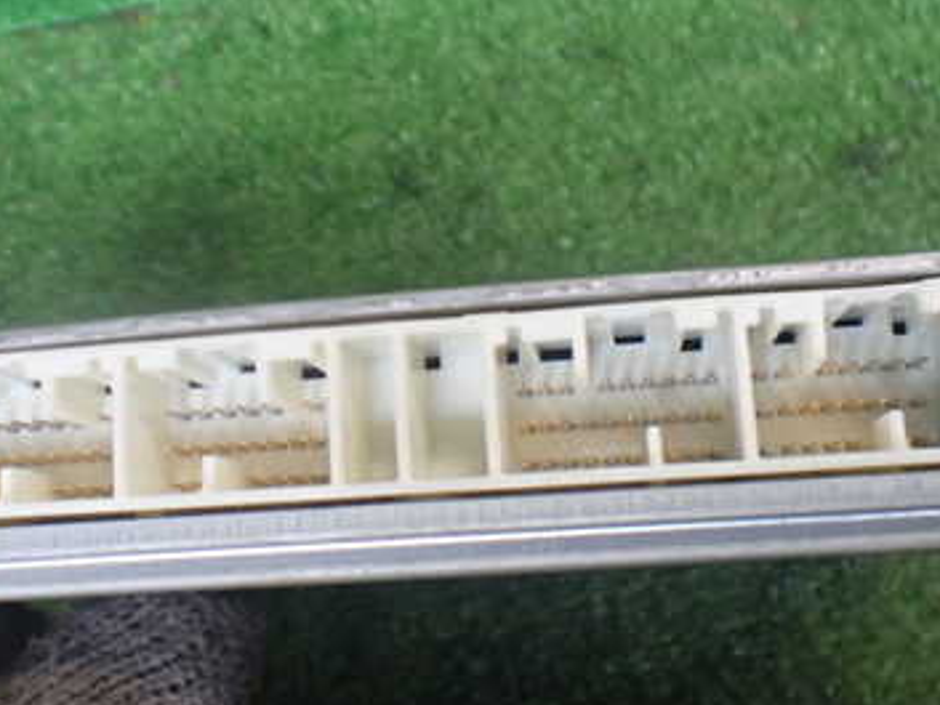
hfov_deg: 37.4
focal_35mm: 51
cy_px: 317
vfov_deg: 28.6
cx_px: 383
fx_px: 1385
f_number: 2.3
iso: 640
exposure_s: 1/125
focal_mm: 5.4
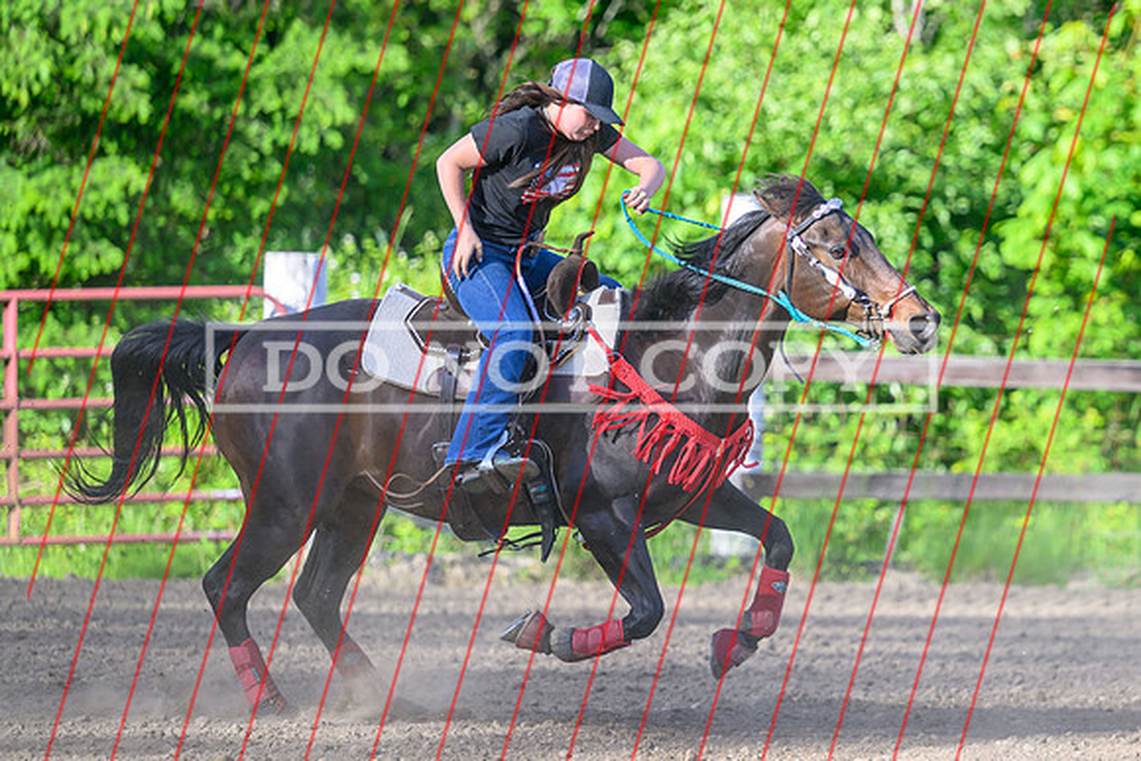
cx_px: 746
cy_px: 284
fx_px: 7614
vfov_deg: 5.7
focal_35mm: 240
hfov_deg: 8.6
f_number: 2.8
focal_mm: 150
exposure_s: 1/2500
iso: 500
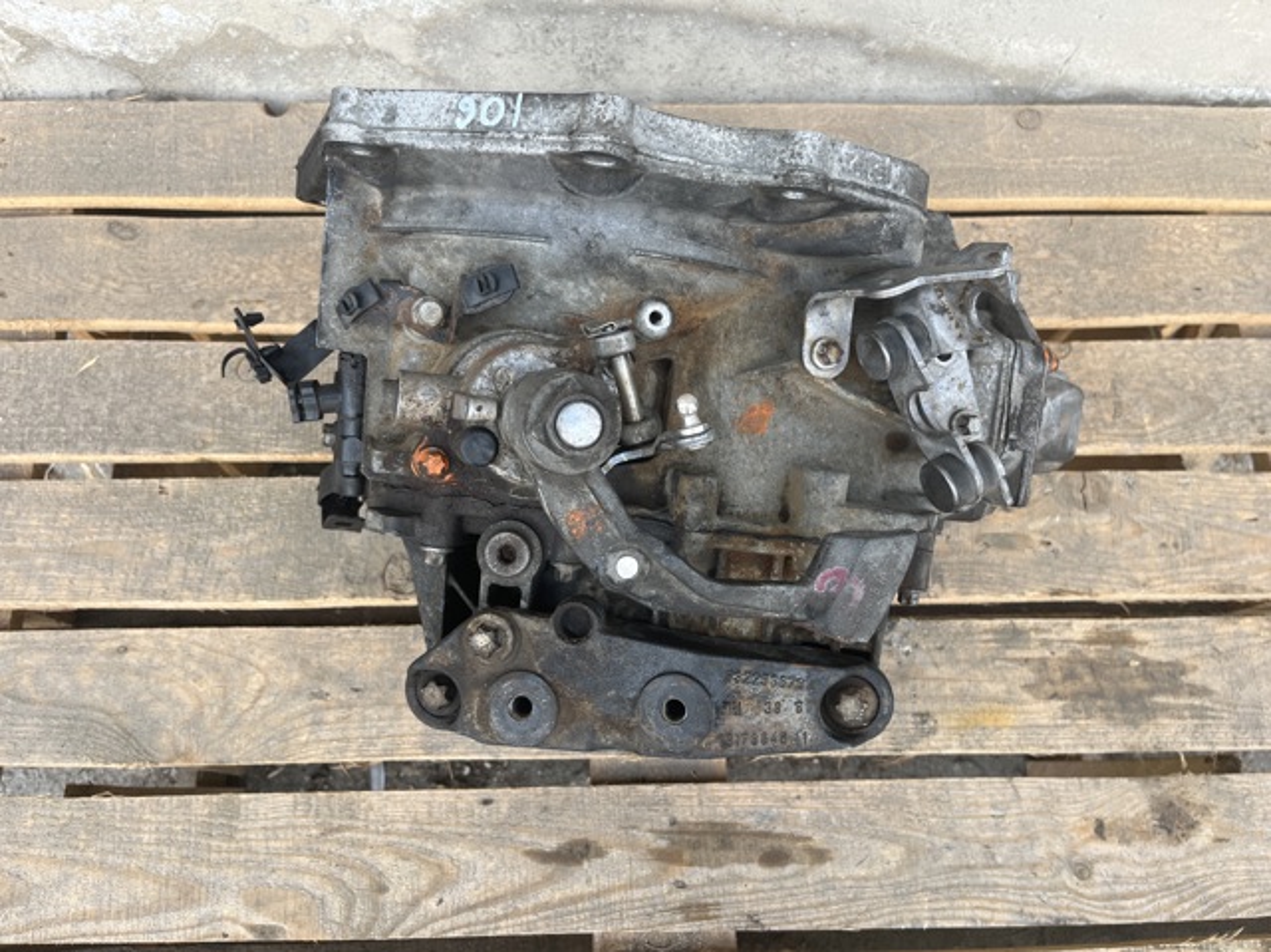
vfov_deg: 53.0
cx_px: 636
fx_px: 954
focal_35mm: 26
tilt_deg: -70.3
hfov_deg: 67.3
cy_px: 476
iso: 40
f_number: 1.6
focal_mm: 5.1
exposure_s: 1/267
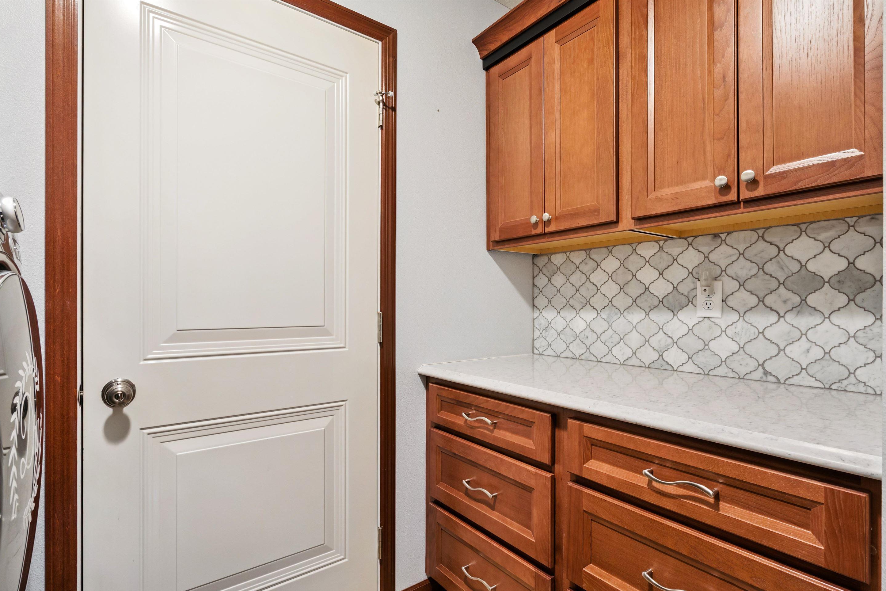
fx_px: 418
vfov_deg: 70.4
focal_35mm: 17
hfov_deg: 93.3
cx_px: 442
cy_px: 313
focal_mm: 16
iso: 400
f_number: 9
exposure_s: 1/3.33
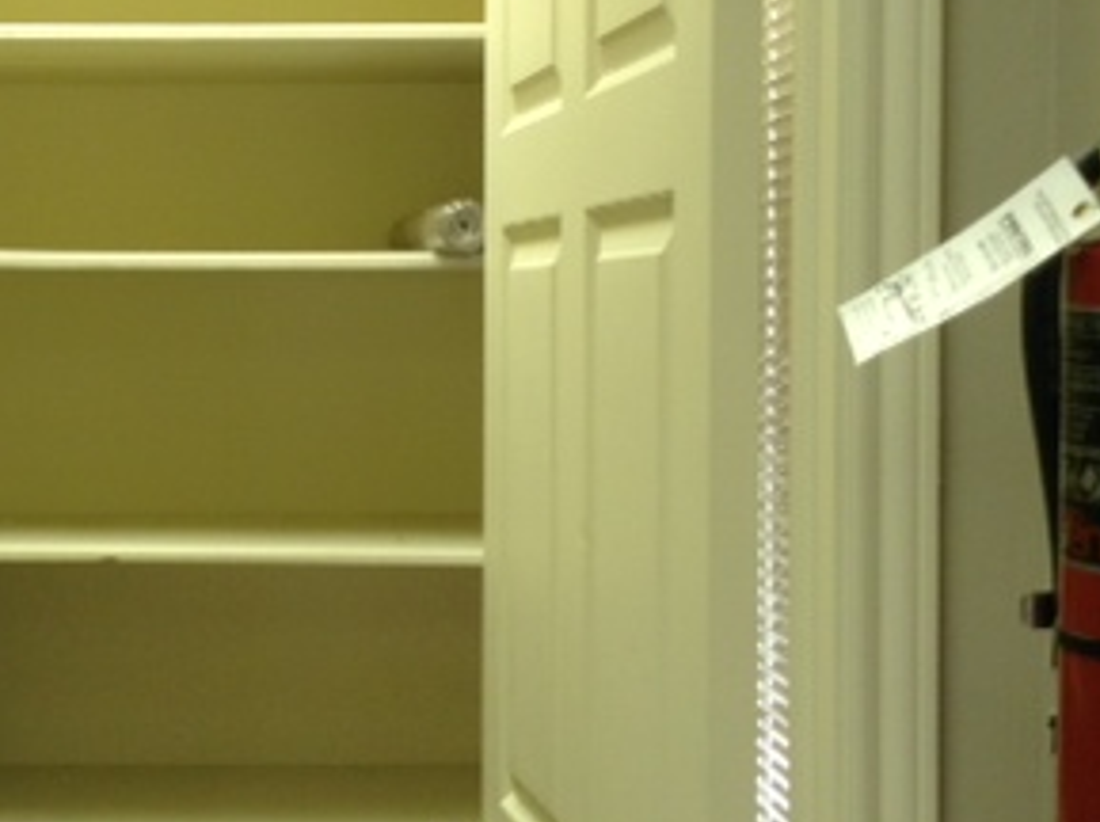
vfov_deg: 20.1
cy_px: 384
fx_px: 2317
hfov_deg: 26.3
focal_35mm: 73
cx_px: 236
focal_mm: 3.3
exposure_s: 1/30
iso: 32
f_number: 2.4
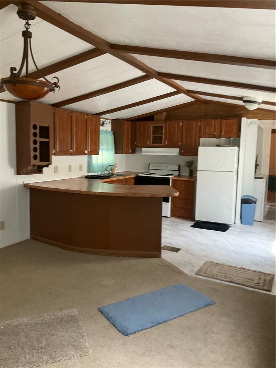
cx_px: 138
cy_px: 184
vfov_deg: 61.7
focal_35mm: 29
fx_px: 308
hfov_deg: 48.2
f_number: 1.8
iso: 200
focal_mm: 3
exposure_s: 1/60
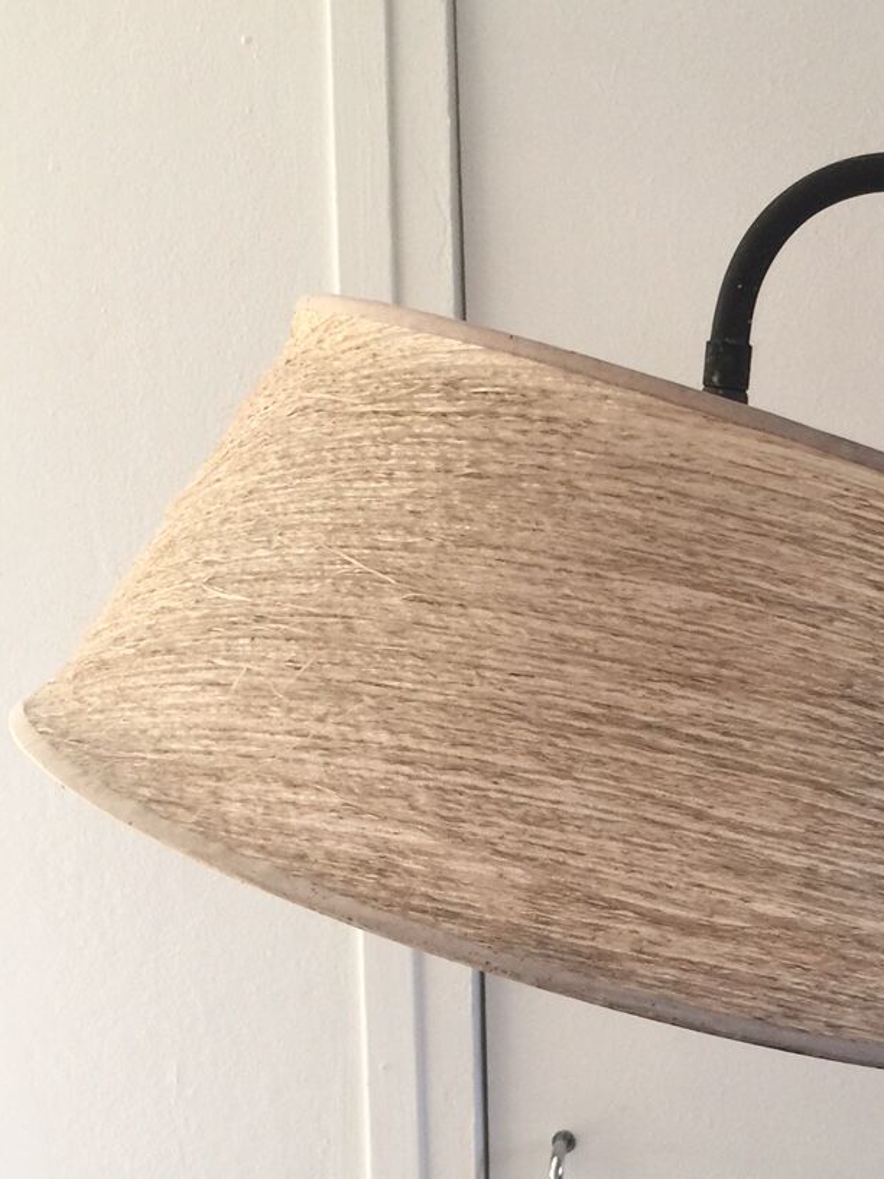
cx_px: 857
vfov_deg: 32.9
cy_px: 798
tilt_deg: -9.3
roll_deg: -0.6
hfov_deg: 24.2
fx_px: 1975
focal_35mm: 58
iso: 40
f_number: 2.2
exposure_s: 1/33
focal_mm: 4.15
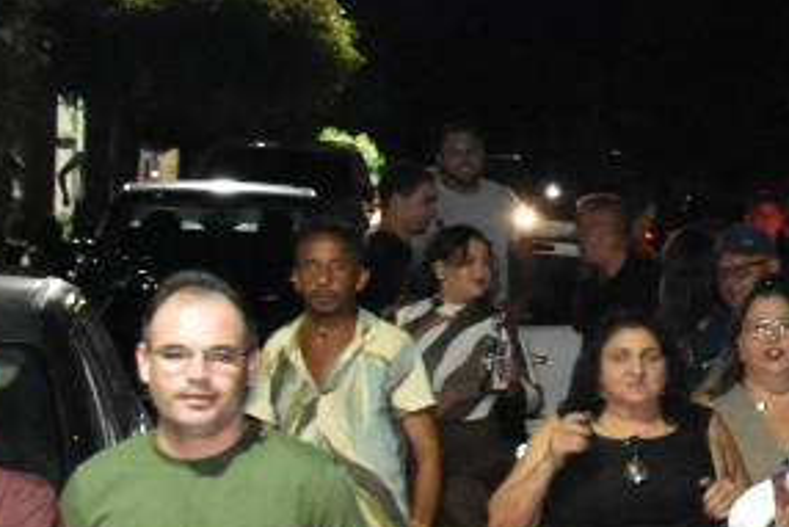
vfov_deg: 9.0
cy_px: 292
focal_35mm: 153
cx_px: 1796
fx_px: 3355
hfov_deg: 11.5
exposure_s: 1/100
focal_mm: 18
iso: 4000
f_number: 4.5
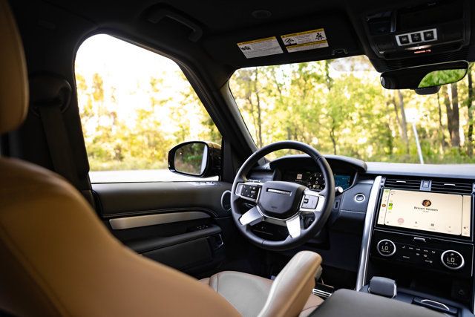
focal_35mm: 24
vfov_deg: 53.2
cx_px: 238
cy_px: 158
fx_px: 317
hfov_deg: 73.7
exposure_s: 1/200
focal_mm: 24
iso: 640
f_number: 2.8
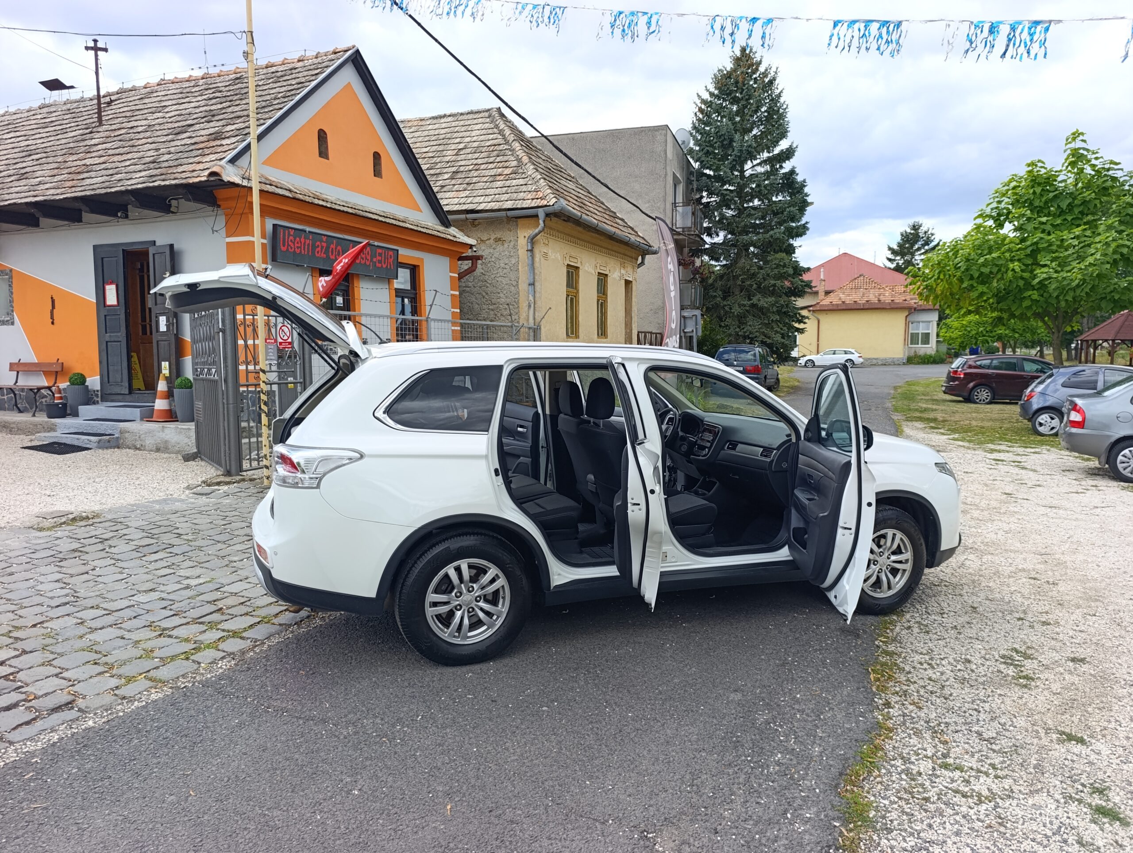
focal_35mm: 23
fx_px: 754
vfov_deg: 59.0
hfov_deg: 73.8
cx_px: 566
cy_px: 426
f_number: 1.6
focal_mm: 6.14
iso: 50
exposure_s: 1/248
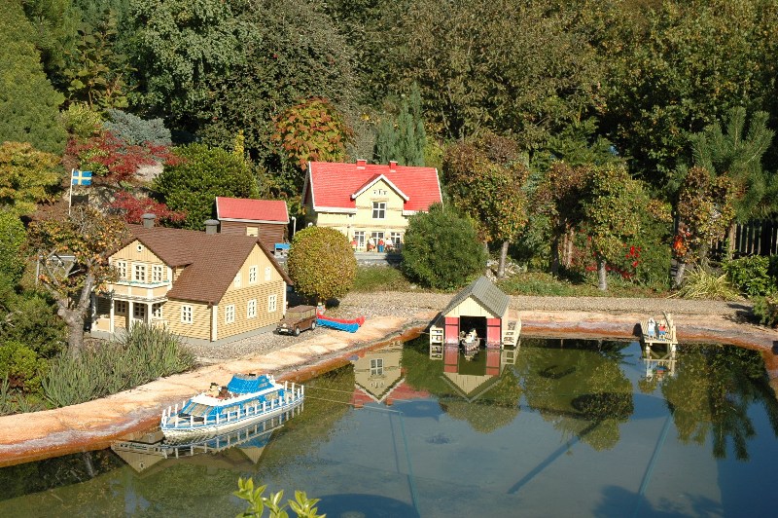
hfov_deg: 37.9
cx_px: 389
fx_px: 1134
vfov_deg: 25.7
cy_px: 259
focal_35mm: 52
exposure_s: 1/250
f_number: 8
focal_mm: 35
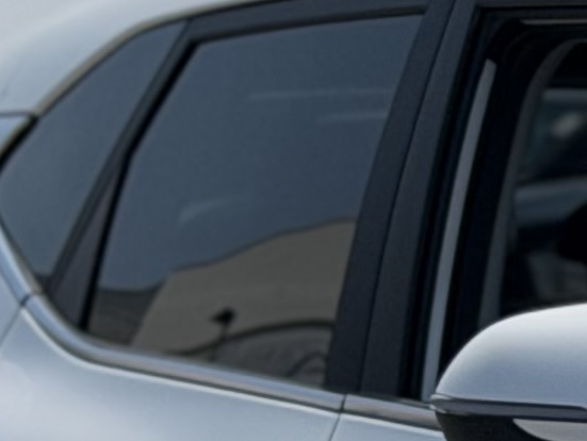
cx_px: 1712
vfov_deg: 4.2
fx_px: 5956
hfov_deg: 5.3
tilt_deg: -6.1
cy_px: 777
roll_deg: +0.7
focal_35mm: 351
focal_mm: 6.76
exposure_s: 1/9901
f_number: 1.78
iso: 80
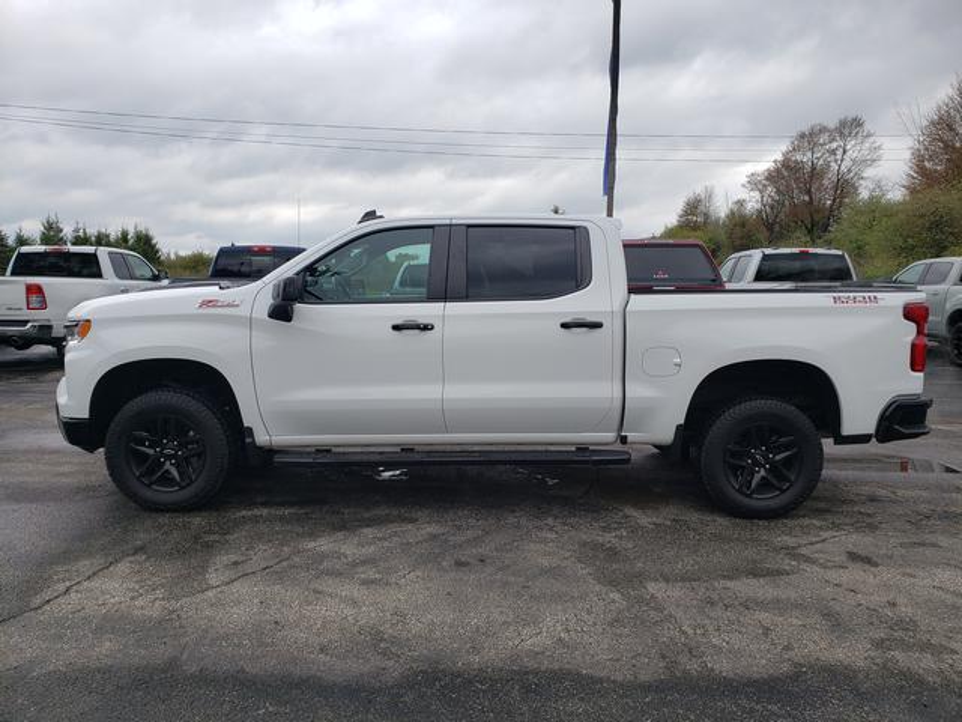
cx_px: 481
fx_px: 723
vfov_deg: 53.1
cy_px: 361
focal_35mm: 26
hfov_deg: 67.3
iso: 50
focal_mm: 4.3
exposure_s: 1/517
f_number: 2.4
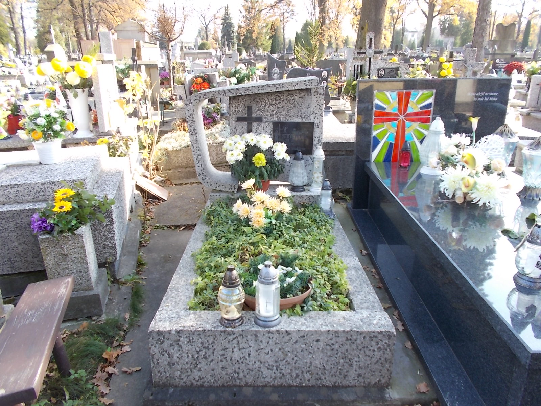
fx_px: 406
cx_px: 270
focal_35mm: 26
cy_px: 203
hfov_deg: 67.3
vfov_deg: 53.1
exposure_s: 1/80
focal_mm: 4.6
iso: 80
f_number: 3.2
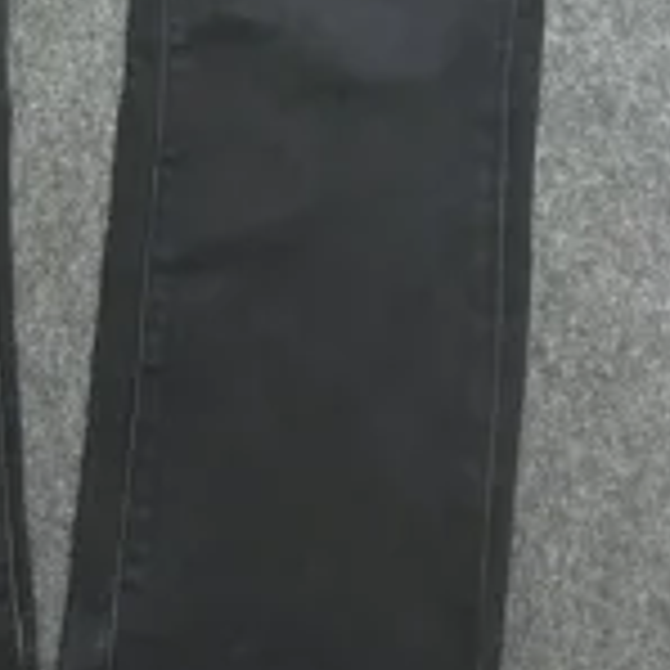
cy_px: -277
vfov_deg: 19.0
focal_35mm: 82
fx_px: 1796
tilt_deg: -62.8
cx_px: 99
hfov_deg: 20.8
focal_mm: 5.7
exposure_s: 1/33
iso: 500
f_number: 1.5
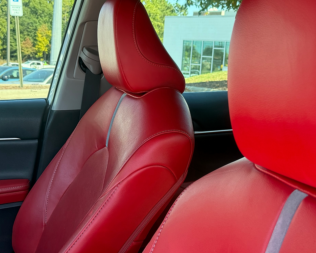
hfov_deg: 36.7
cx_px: 157
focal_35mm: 51
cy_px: 126
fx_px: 477
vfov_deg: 29.7
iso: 160
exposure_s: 1/242
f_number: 1.78
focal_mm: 6.76
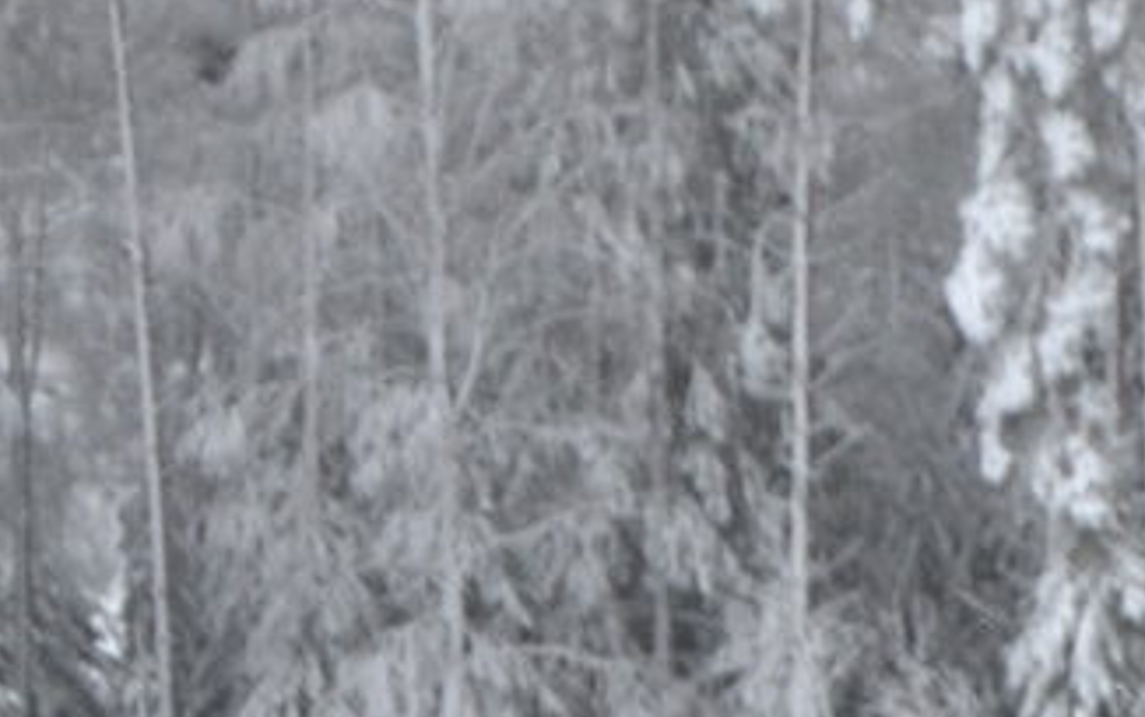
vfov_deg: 2.7
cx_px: 1862
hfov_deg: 4.3
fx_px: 15296
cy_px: 1645
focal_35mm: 490
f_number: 5
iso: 400
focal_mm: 58
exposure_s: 1/100
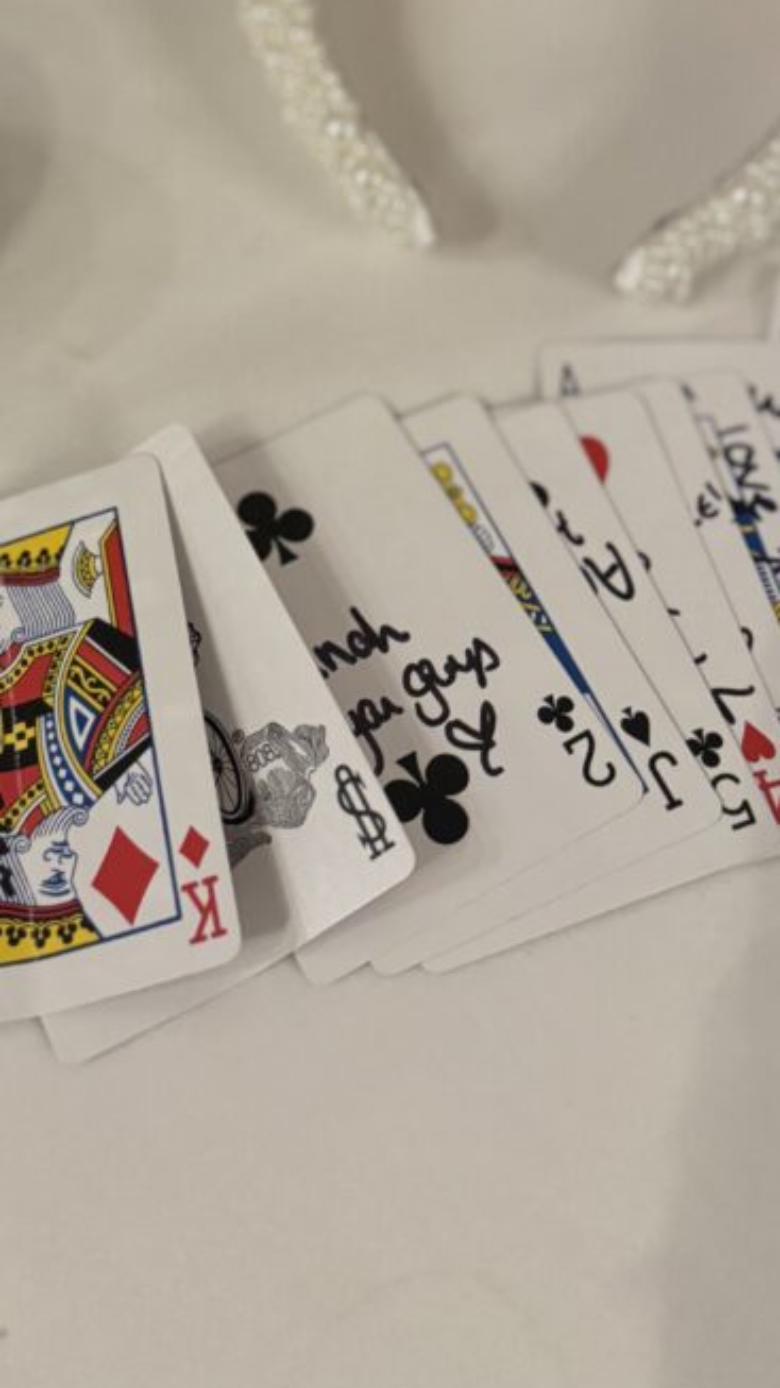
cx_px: 272
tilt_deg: -56.8
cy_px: 349
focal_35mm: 41
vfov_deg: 47.6
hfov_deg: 28.8
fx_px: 1508
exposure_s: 1/50
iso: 800
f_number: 1.78
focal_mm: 6.76
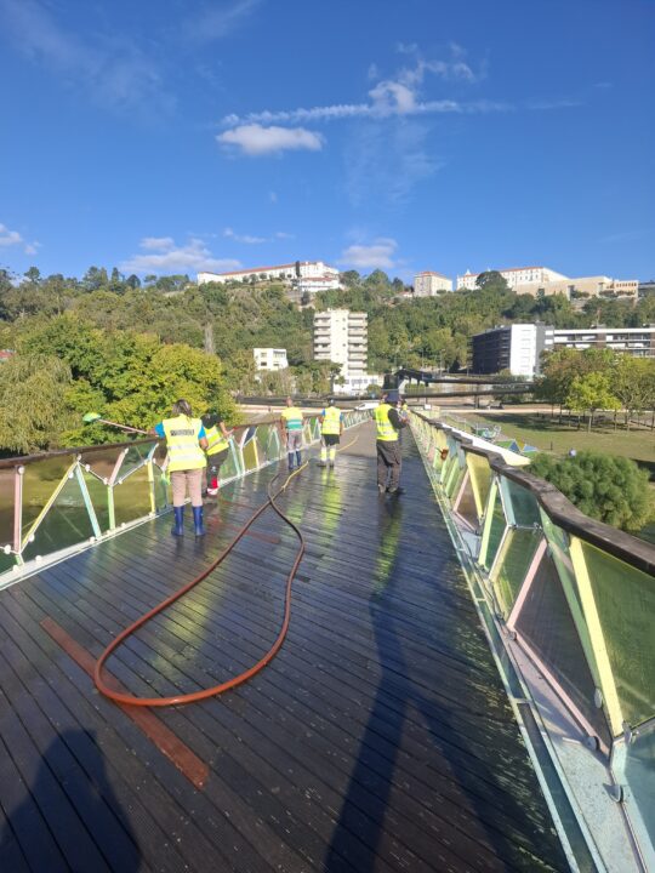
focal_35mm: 23
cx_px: 328
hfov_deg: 58.9
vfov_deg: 73.9
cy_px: 436
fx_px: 580
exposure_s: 1/1770
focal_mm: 5.54
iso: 50
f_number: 1.8
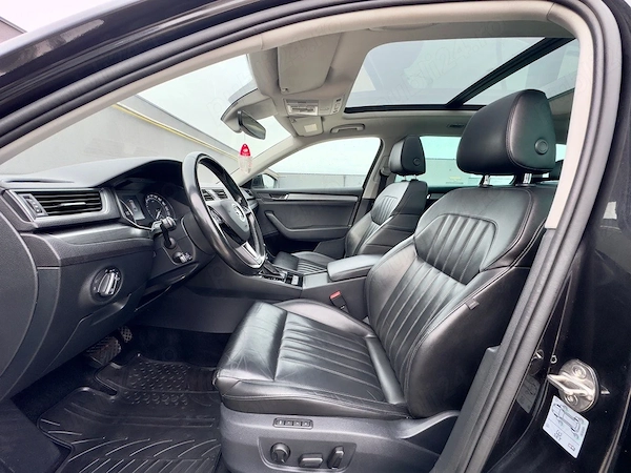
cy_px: 236
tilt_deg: -9.6
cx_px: 316
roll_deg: -1.0
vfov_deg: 85.7
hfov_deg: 102.1
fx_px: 255
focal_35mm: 14
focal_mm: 2.22
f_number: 2.2
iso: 40
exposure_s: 1/204
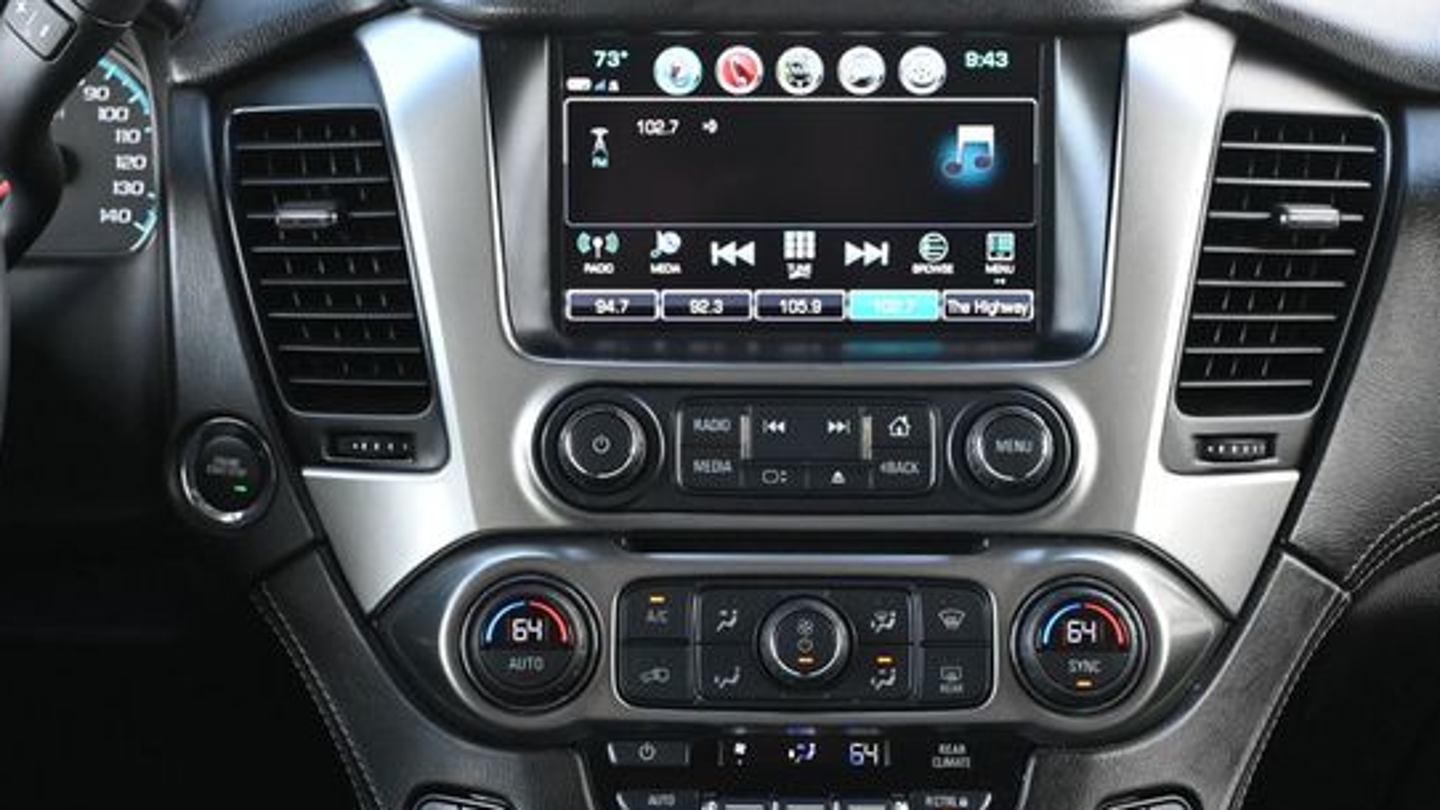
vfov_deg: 17.6
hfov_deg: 30.7
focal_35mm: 69
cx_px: 778
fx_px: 2620
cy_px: 436
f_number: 5.3
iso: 2000
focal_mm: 37
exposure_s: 1/125
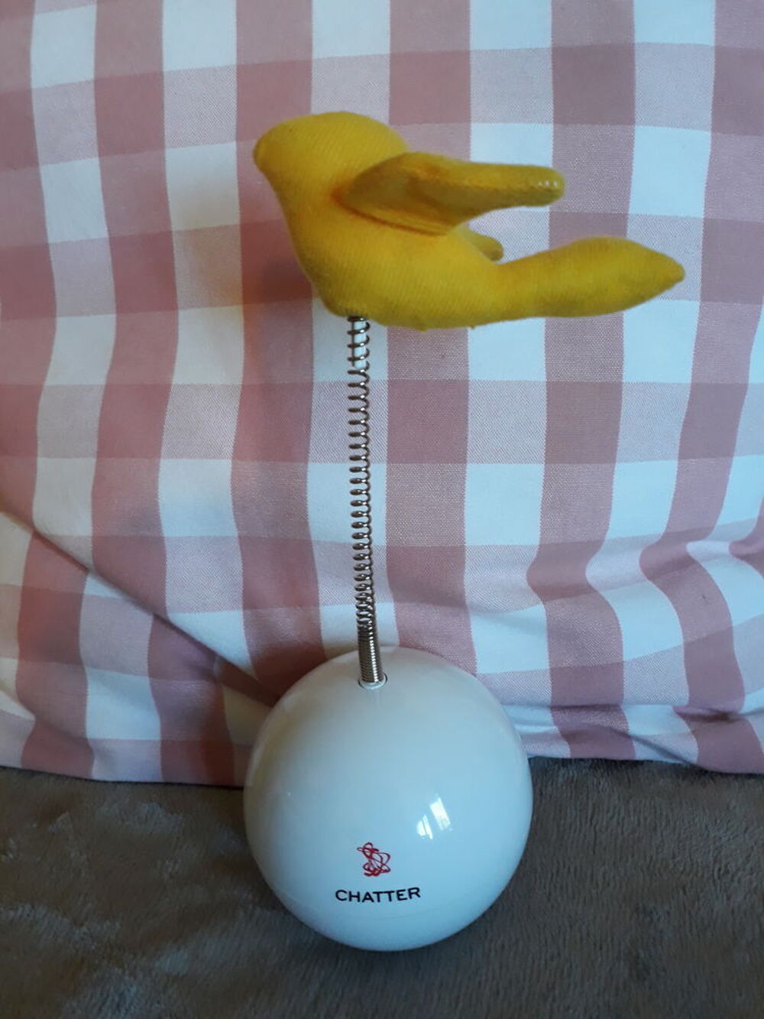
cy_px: 510
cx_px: 382
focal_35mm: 27
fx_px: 794
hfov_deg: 51.4
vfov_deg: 65.3
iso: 250
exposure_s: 1/50
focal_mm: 3.71
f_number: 1.7
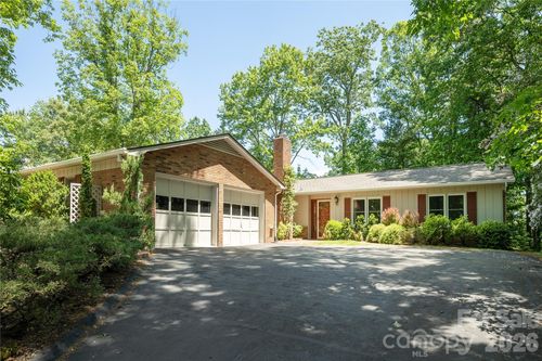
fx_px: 278
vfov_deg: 65.9
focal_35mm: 18
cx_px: 271
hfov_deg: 88.5
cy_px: 180
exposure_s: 1/400
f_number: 7.1
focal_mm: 18.5
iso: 250
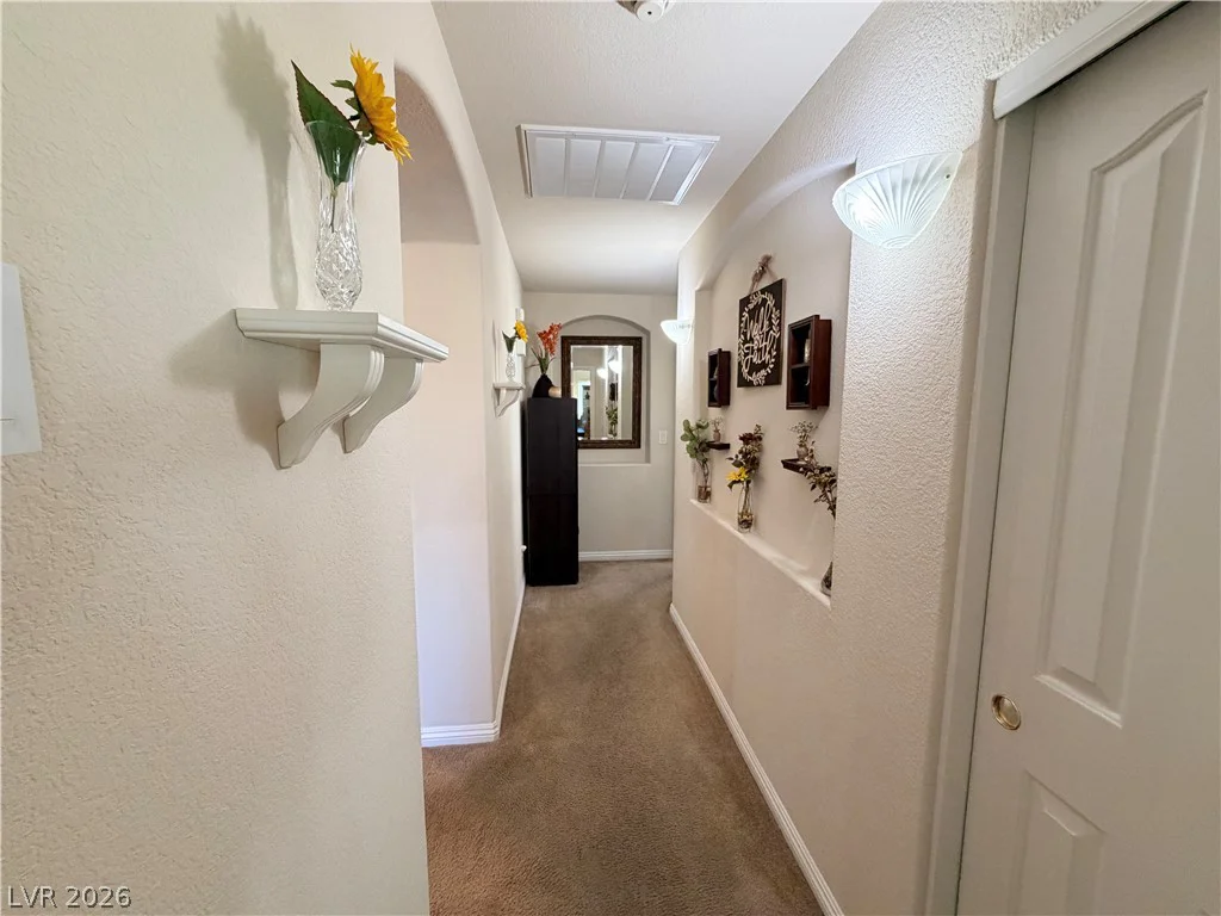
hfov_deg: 102.1
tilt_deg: -7.9
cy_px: 458
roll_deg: +0.4
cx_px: 610
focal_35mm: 14
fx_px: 494
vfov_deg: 85.7
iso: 400
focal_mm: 2.22
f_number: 2.2
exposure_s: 1/60
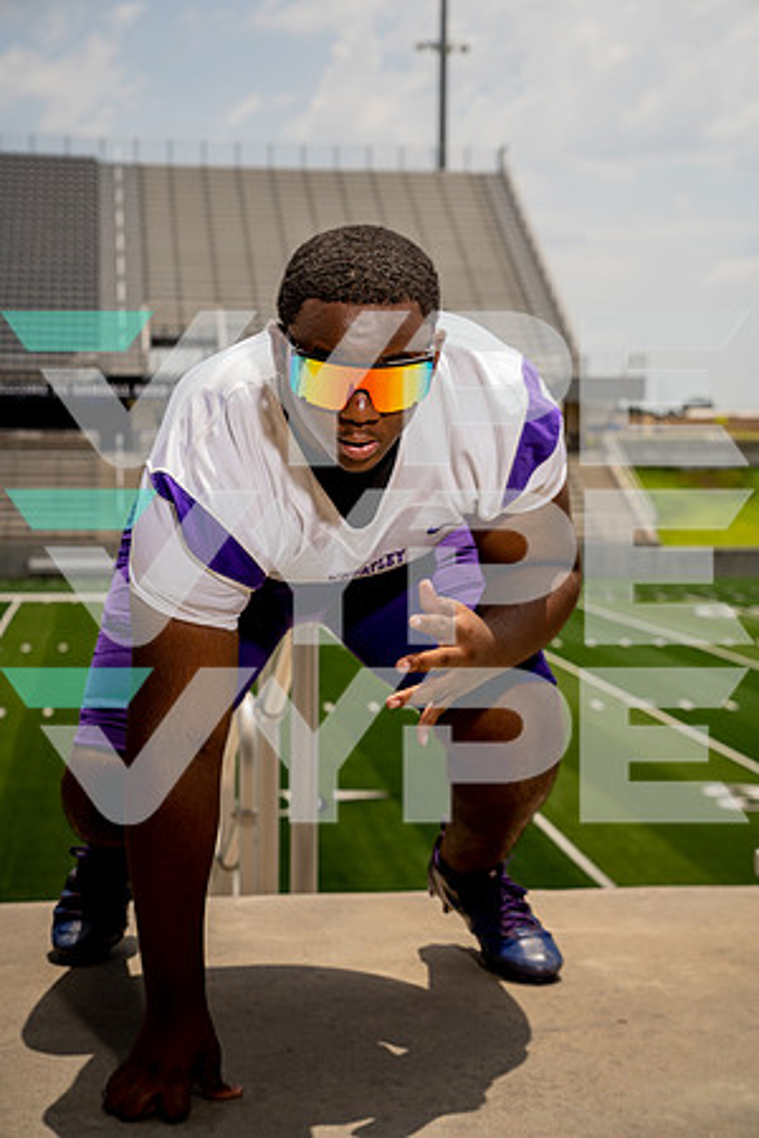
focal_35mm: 70
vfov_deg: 28.8
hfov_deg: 19.5
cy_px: 569
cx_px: 380
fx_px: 2214
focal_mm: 70
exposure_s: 1/250
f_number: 7.1
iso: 100
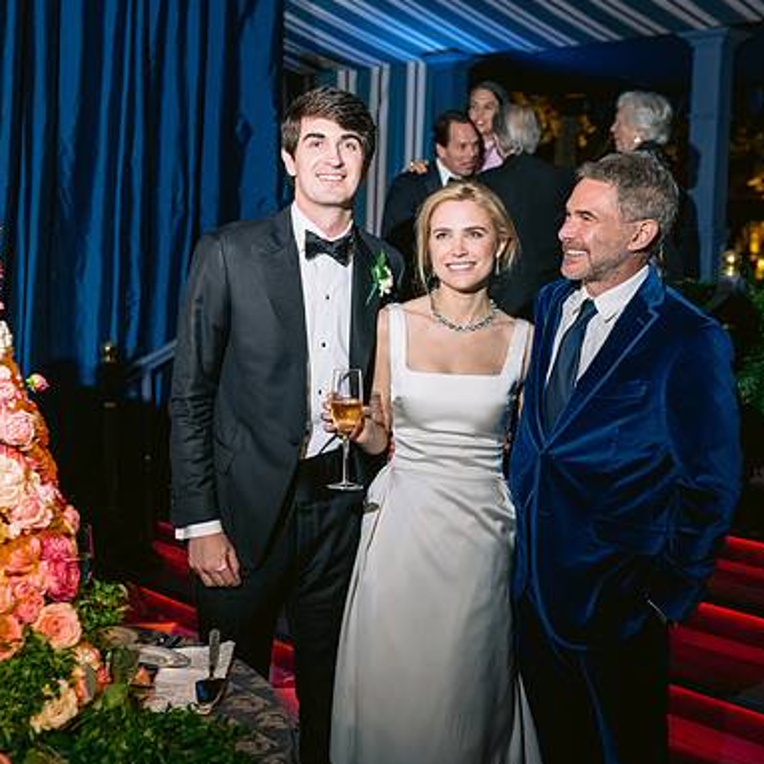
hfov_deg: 37.5
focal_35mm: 45
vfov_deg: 37.6
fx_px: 1124
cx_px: 367
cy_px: 382
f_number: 3.2
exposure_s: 1/80
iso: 1000
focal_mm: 35
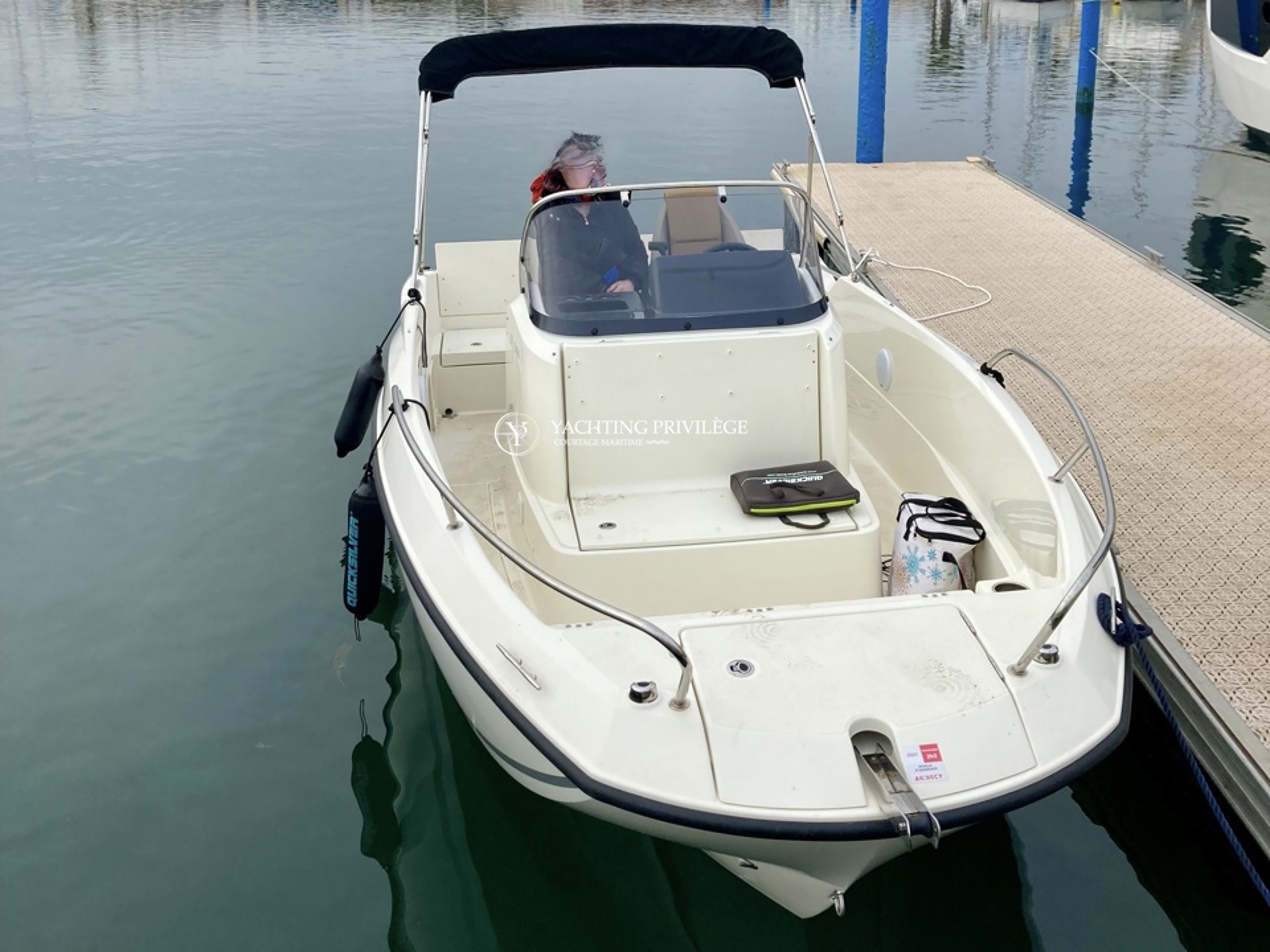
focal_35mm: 28
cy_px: 476
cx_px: 635
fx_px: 1027
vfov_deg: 49.7
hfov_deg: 63.4
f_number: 1.8
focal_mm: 3.99
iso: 20
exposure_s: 1/1066
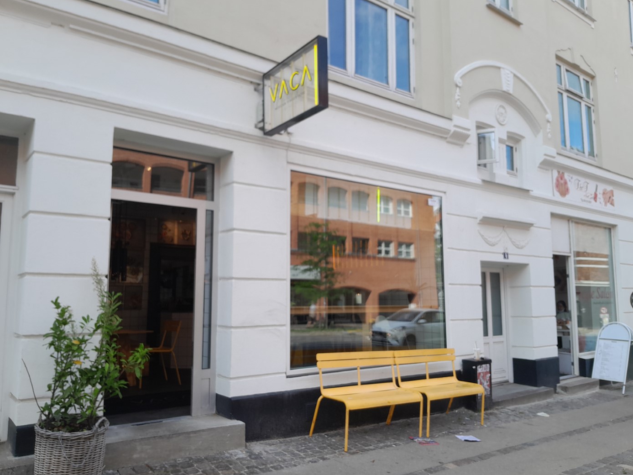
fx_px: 494
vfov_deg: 51.3
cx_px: 306
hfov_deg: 65.3
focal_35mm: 27
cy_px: 237
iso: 40
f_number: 1.8
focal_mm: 3.98
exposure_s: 1/157
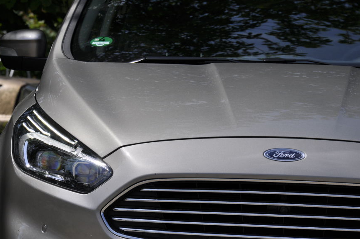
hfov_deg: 11.0
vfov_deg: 7.3
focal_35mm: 188
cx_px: 165
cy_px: 103
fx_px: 1873
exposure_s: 1/1250
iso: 200
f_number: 9
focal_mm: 105
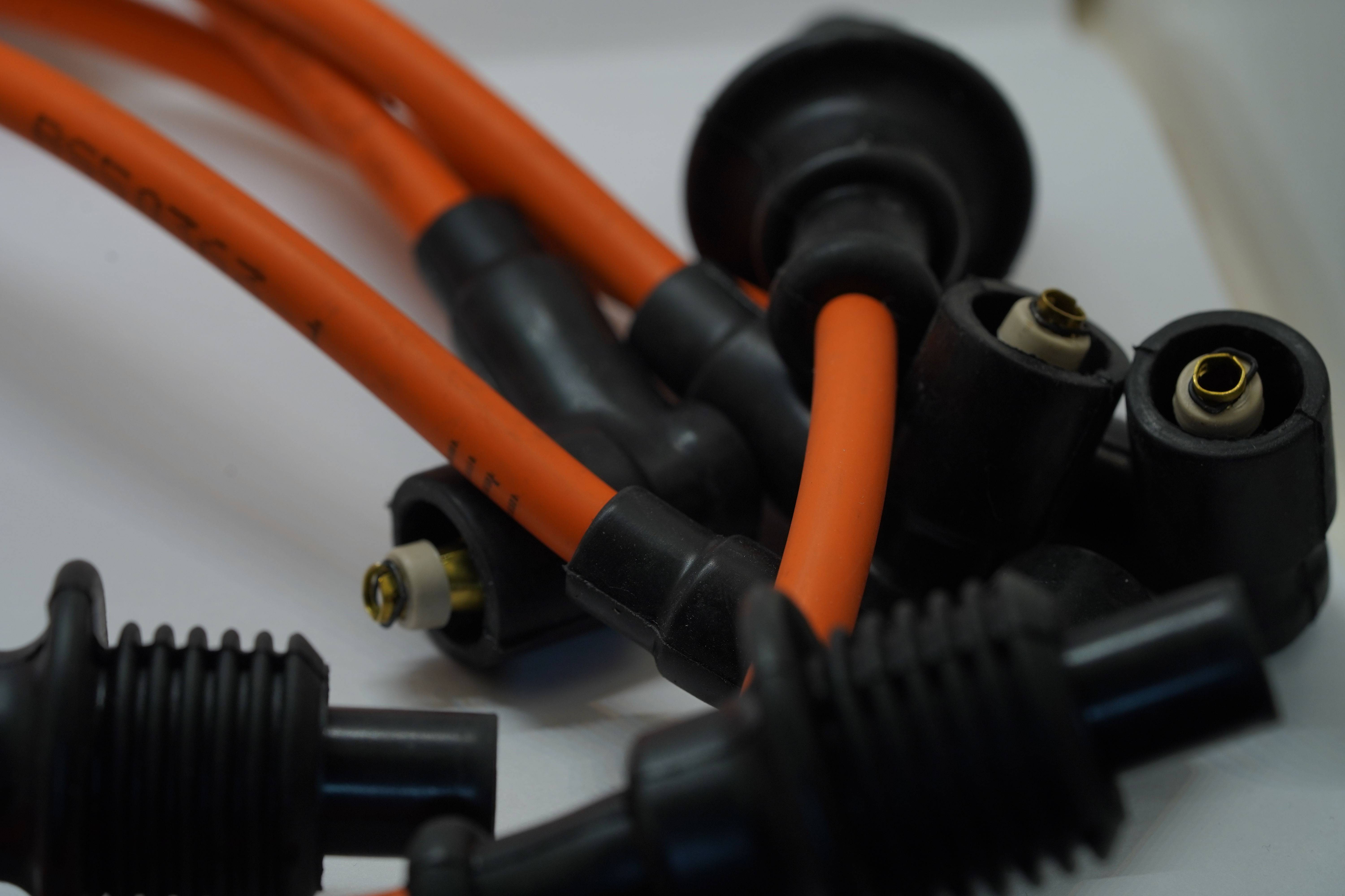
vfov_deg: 15.2
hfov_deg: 22.6
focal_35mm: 90
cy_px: 448
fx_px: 3362
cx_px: 672
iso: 800
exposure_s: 1/125
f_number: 7.1
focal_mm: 90
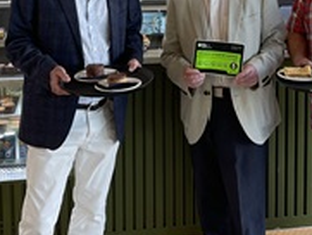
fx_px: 496
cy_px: 114
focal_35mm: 55
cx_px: 209
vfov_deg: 26.6
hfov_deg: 34.6
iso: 100
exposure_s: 1/100
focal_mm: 5.1
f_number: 1.6
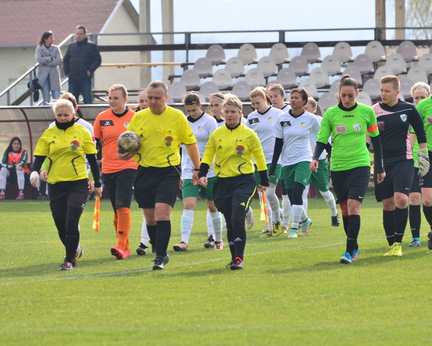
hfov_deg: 5.2
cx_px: 248
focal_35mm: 375
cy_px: 173
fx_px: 4797
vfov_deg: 4.1
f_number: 5.3
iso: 125
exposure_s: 1/400
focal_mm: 220
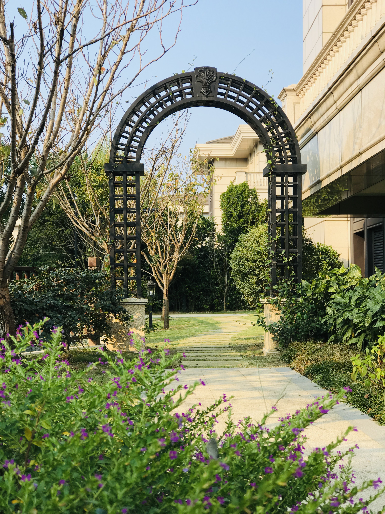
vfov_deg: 33.8
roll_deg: +0.2
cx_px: 192
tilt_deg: +3.0
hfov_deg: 25.7
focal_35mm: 57
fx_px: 845
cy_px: 257
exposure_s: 1/343
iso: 20
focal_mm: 6.6
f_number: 2.8
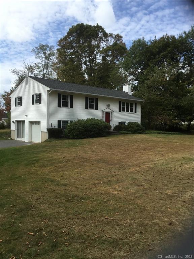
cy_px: 130
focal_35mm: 31
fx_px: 232
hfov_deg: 45.4
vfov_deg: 58.4
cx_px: 97
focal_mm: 3.3
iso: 25
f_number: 2.4
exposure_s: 1/1181
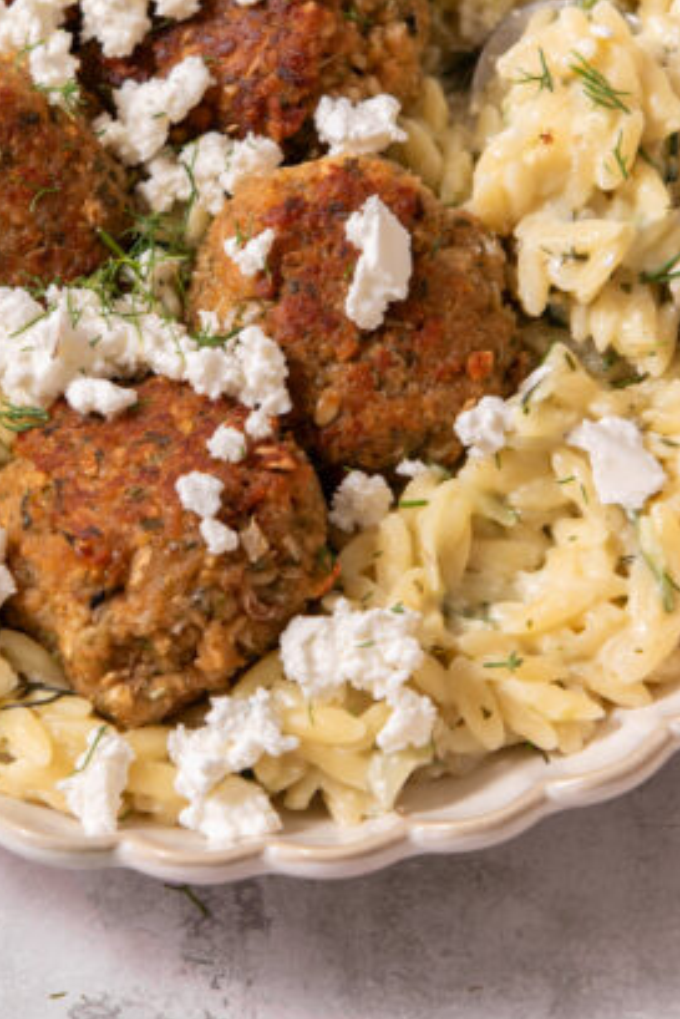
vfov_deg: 13.3
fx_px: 4359
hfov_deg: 8.9
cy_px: 243
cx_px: 259
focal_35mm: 154
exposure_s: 1/8
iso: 100
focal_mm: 60
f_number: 8
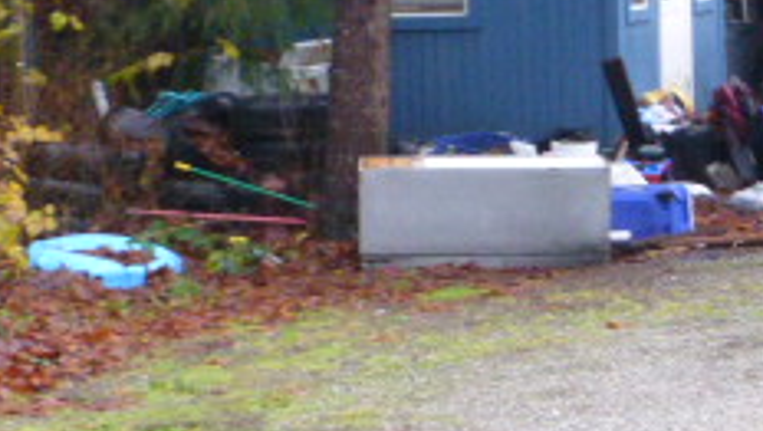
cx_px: 990
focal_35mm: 153
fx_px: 3098
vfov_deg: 7.8
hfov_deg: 13.5
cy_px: -158
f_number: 4.4
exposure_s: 1/20
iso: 800
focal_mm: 9
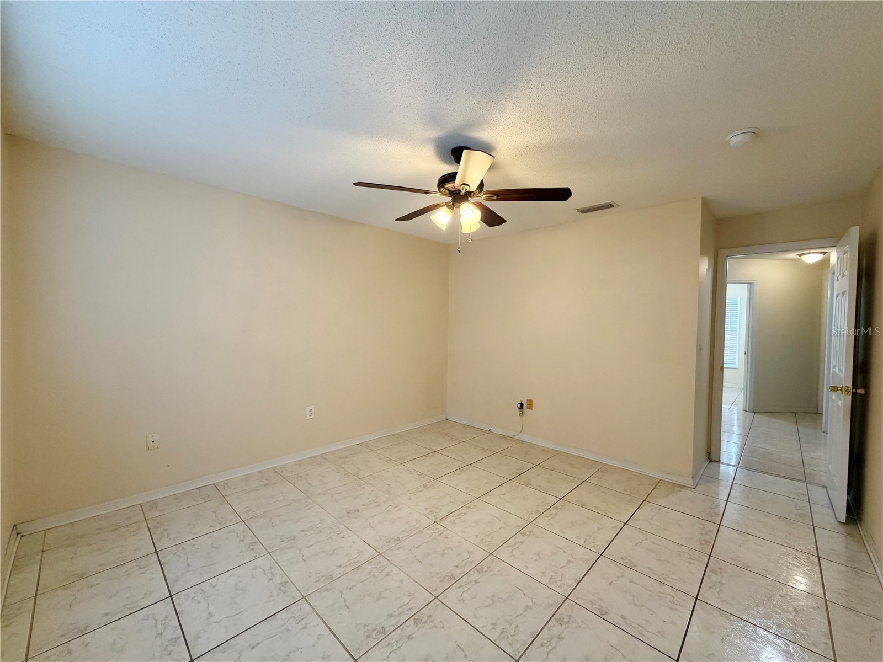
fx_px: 357
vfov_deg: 85.7
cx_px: 442
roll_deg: -0.6
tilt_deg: -1.1
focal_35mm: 14
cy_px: 331
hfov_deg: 102.1
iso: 320
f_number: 2.2
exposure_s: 1/120
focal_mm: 2.22
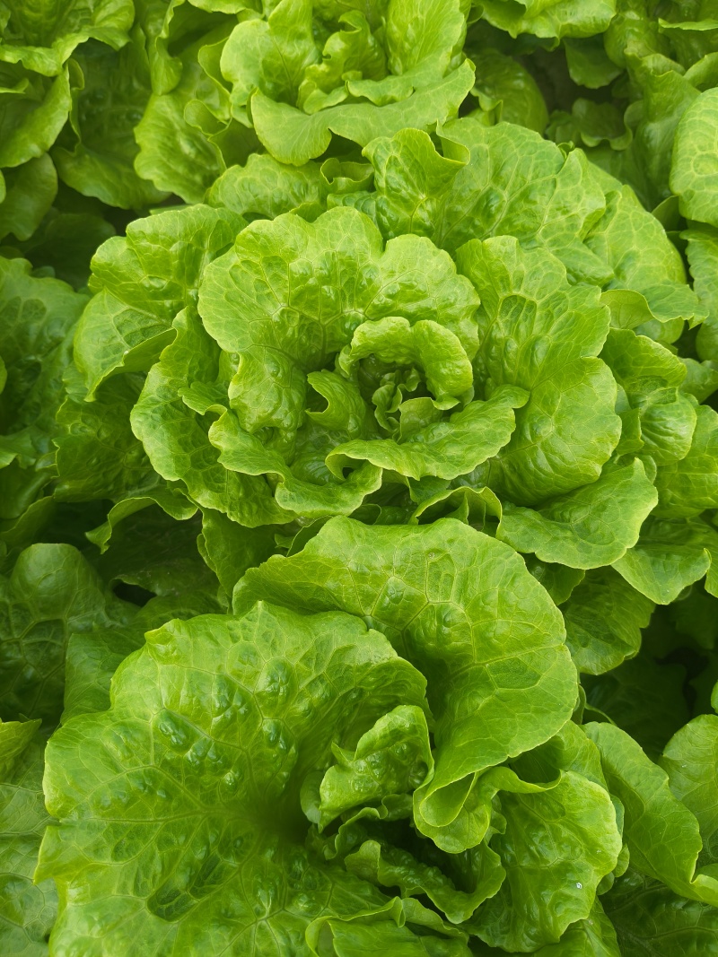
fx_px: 719
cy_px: 478
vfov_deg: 67.3
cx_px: 359
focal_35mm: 26
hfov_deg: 53.1
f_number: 1.8
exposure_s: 1/338
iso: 80
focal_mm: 4.84
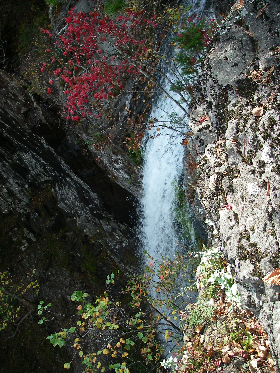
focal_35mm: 38
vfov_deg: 49.0
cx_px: 140
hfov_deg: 37.7
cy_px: 186
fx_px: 410
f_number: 3.3
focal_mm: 6.3
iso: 64
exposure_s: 1/125
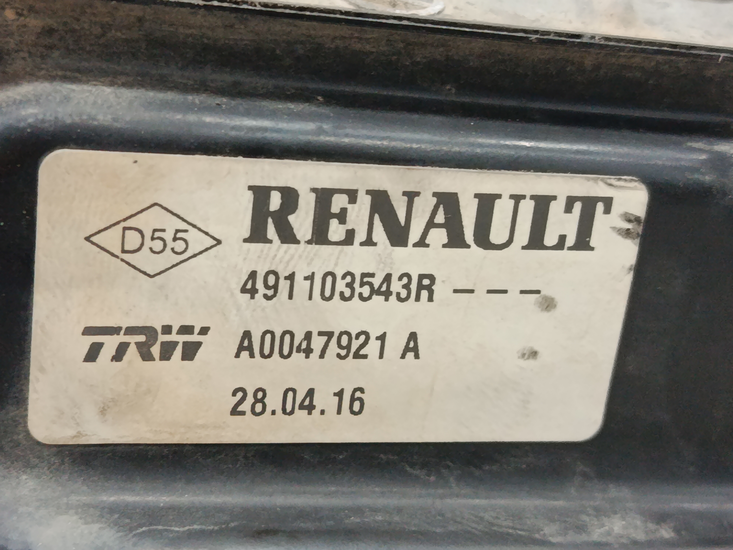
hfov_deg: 29.8
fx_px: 1376
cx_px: 366
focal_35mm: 65
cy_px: 275
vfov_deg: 22.6
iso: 1059
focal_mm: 5.24
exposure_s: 1/25
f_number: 1.7
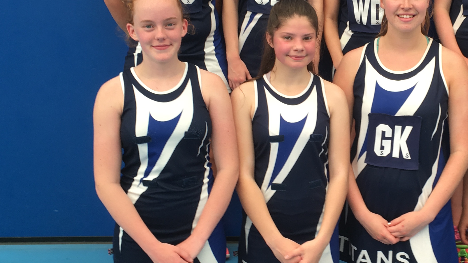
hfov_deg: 34.1
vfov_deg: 20.0
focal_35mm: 60
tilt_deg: -11.5
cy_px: 123
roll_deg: -0.2
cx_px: 357
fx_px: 745
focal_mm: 4.15
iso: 25
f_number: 2.2
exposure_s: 1/50
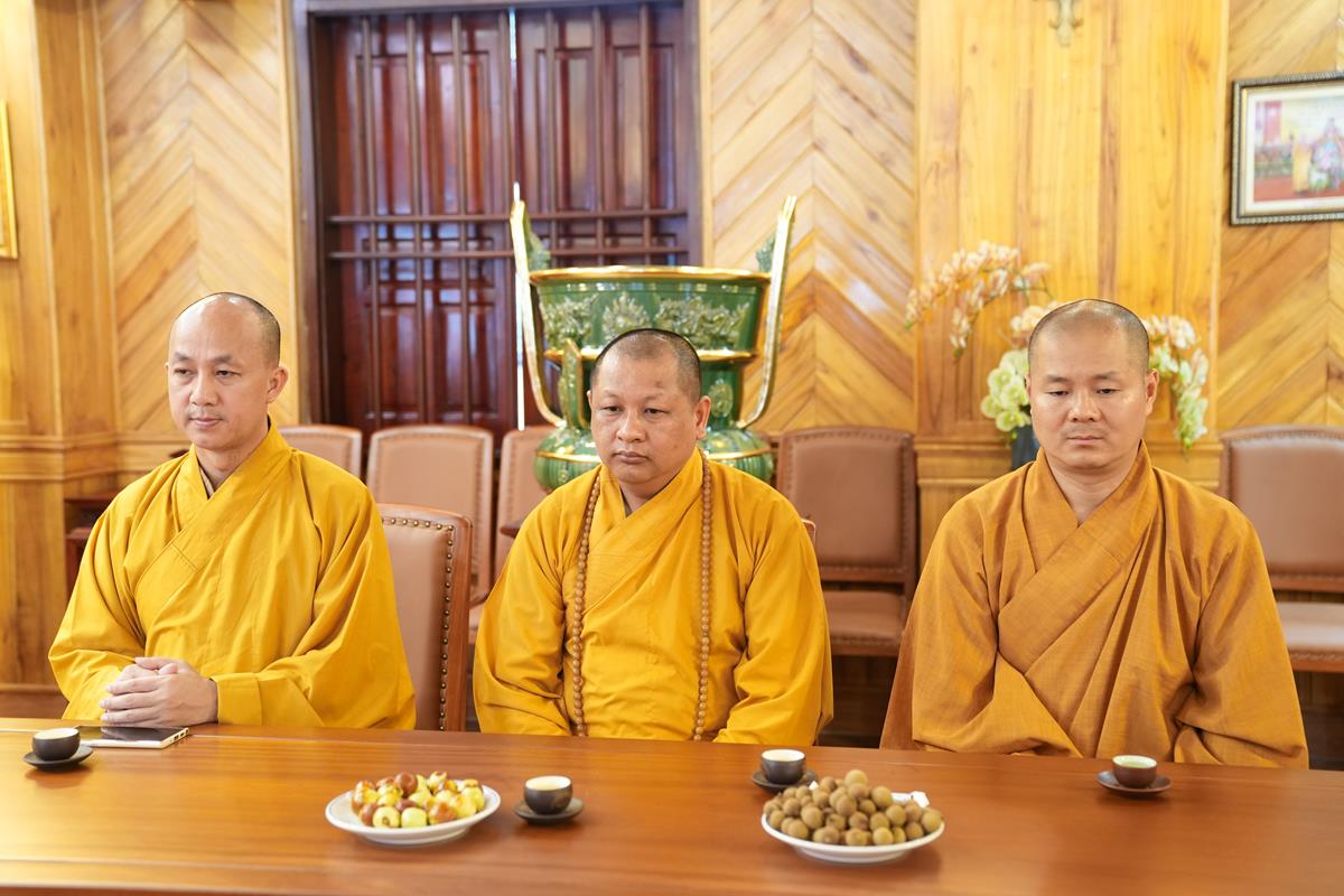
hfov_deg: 43.6
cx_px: 672
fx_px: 1680
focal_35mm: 45
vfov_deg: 29.9
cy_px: 448
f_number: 2.8
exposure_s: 1/50
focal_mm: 45
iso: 3200
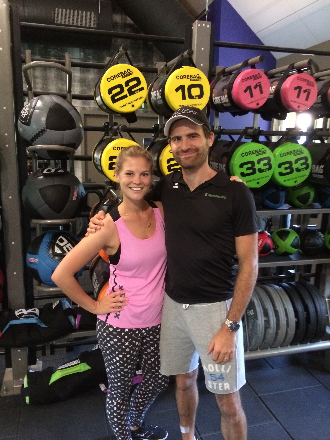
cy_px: 220
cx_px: 165
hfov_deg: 48.2
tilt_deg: -11.7
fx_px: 369
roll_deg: -1.8
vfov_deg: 61.7
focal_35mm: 29
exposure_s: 1/17
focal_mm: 4.15
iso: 500
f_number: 2.2
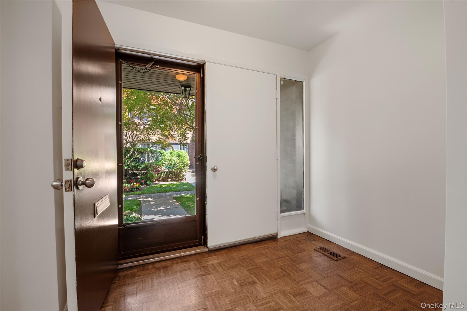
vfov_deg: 77.2
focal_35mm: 15
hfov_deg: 100.4
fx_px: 194
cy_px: 156
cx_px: 234
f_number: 8
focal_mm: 15
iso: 500
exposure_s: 1/10
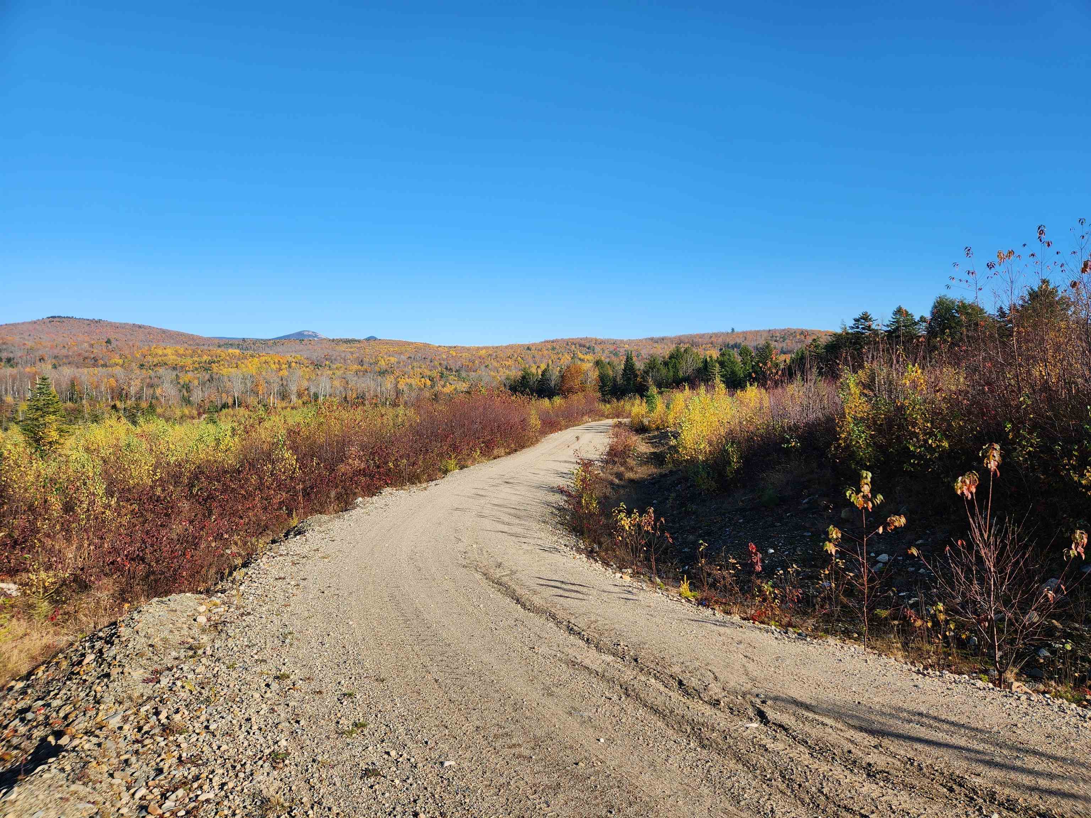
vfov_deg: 58.9
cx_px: 546
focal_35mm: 23
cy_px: 409
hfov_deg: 73.9
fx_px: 725
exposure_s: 1/1111
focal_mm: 5.4
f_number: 1.8
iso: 20
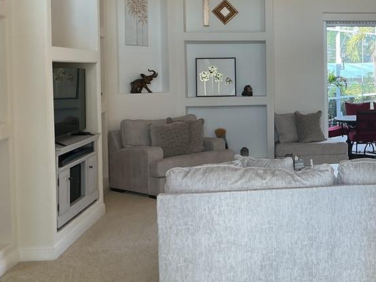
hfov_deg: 33.4
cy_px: 87
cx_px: 349
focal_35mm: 54
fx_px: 586
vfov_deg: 26.8
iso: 50
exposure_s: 1/120
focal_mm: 3
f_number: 1.8
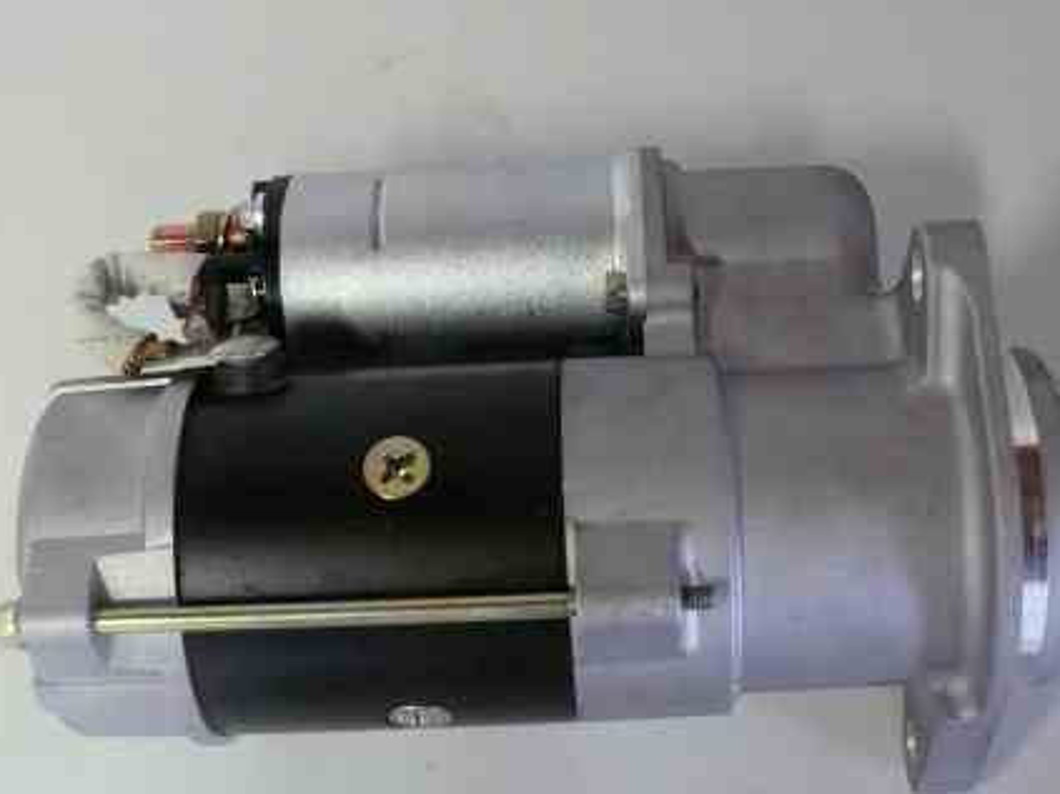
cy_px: 396
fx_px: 1622
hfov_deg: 36.1
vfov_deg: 27.5
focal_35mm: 53
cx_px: 626
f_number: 2.8
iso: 800
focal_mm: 7.4
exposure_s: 1/30
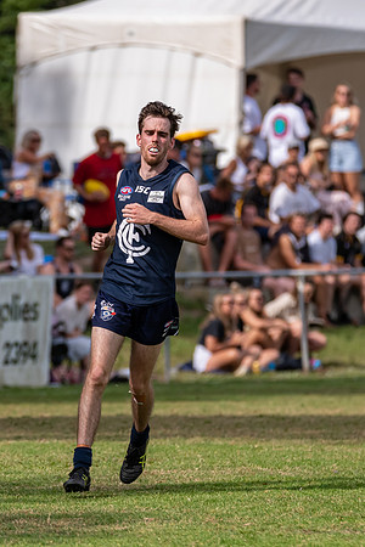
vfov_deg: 3.8
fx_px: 8168
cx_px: 138
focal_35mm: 537
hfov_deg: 2.6
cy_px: 251
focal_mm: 320
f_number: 6.3
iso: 800
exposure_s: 1/3200
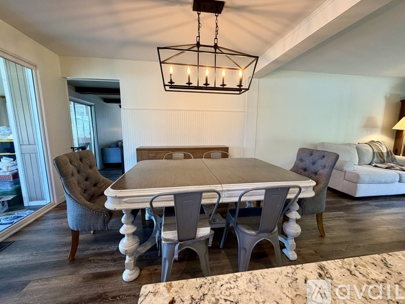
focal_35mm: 14
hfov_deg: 102.1
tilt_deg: -8.1
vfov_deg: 85.7
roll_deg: +0.0
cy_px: 152
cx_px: 202
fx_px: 164
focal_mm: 2.22
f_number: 2.2
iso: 200
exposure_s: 1/60
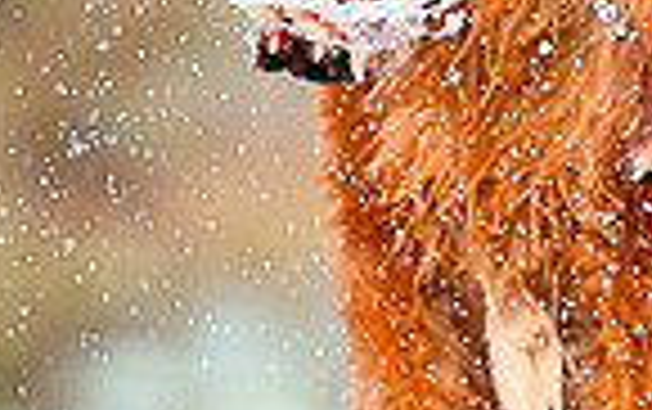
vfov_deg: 2.3
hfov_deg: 3.7
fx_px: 10122
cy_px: 180
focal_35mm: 569
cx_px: 465
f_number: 2.8
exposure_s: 1/1500
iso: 1250
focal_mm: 180
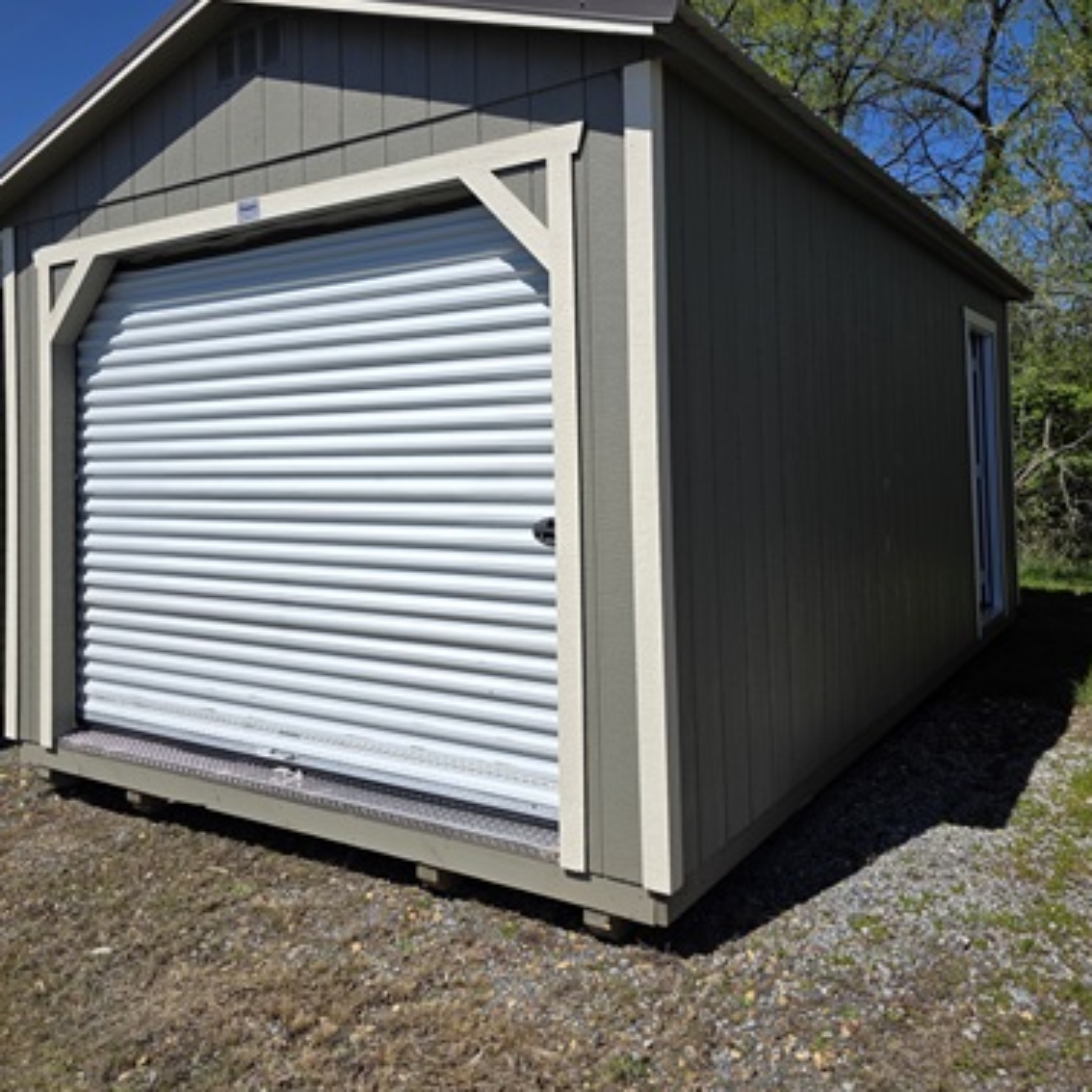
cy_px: 425
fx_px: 999
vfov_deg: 56.8
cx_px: 555
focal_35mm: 28
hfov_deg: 57.3
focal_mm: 6.3
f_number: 1.7
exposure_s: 1/7944
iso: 64
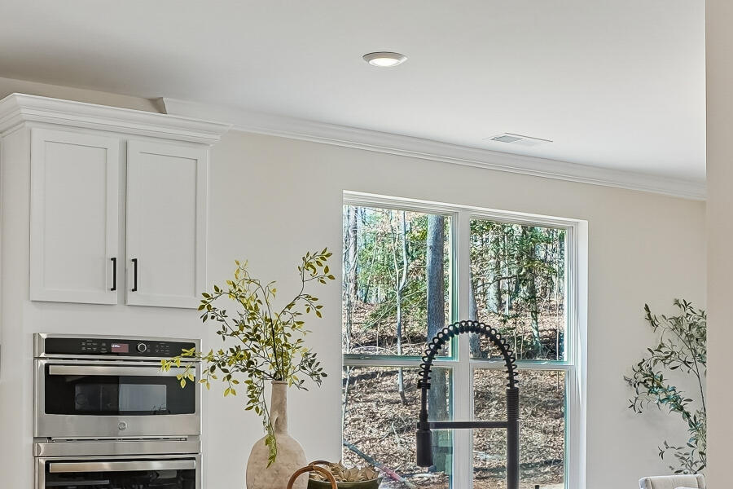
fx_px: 1222
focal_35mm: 60
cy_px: 391
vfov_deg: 22.3
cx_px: 433
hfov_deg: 33.3
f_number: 8
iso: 100
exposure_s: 1/6
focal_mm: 18
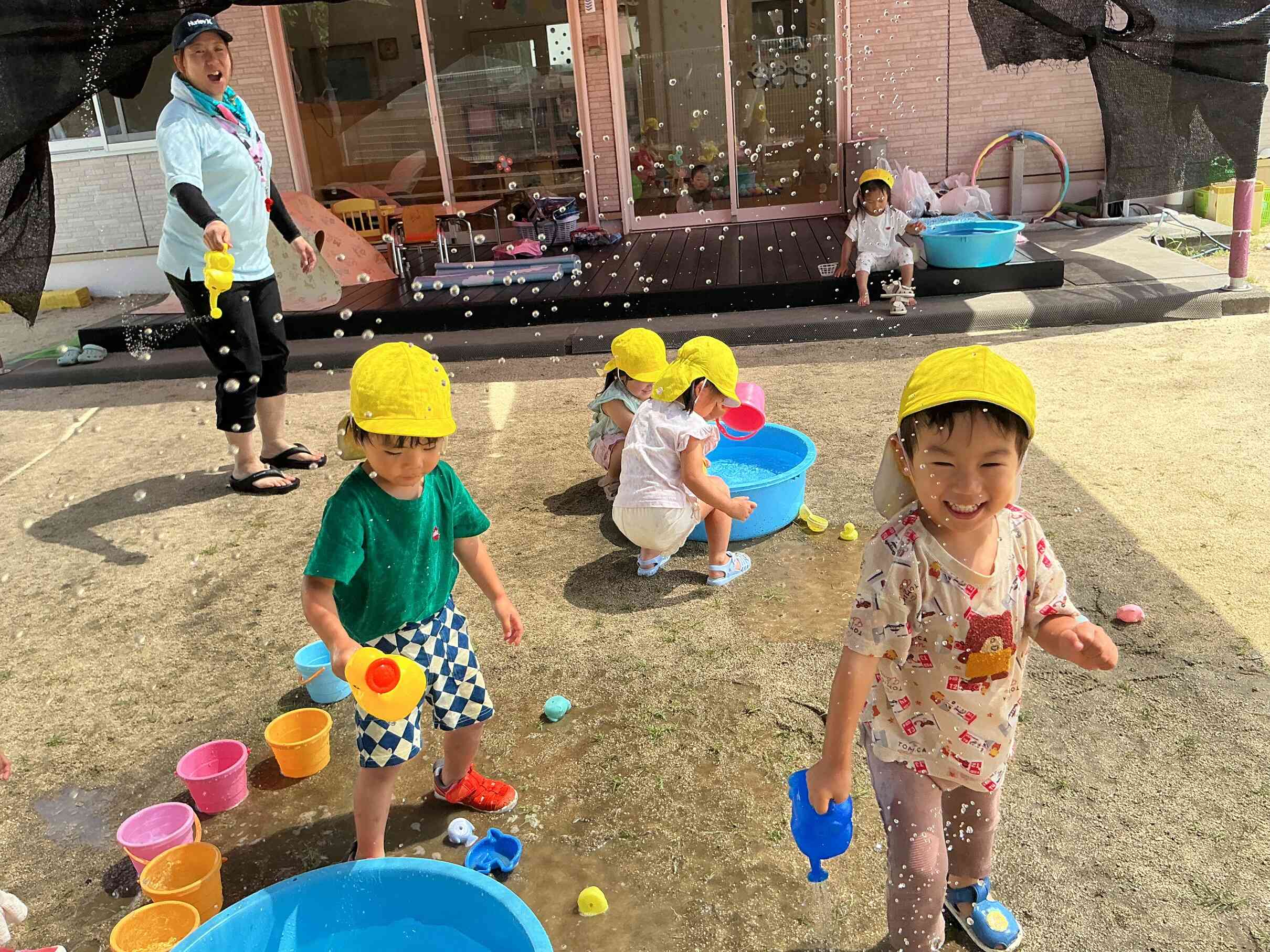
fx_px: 1064
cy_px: 476
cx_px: 635
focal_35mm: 29
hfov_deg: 61.7
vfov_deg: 48.2
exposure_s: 1/482
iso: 25
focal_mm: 3
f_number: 1.8
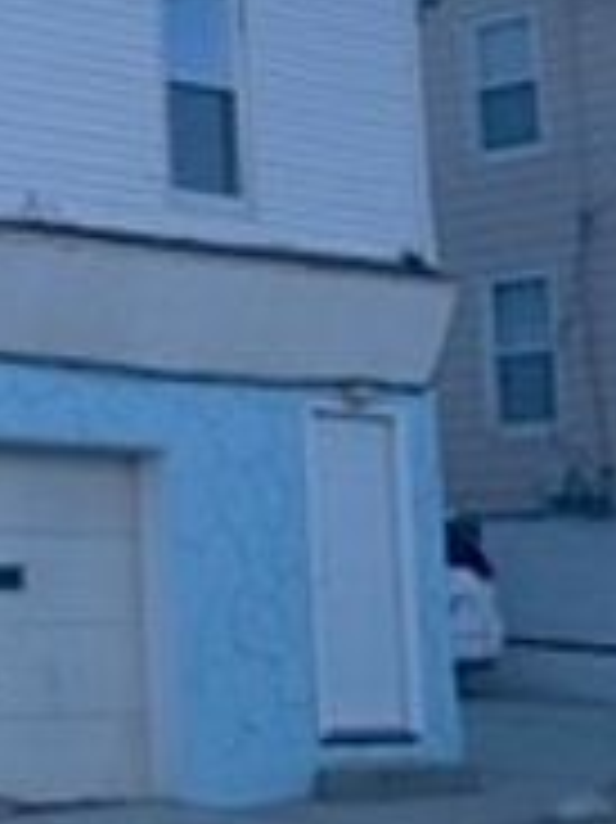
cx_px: -333
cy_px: 187
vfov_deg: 20.5
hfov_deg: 14.4
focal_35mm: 95
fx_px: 2257
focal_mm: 4.25
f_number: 1.8
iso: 25
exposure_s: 1/616
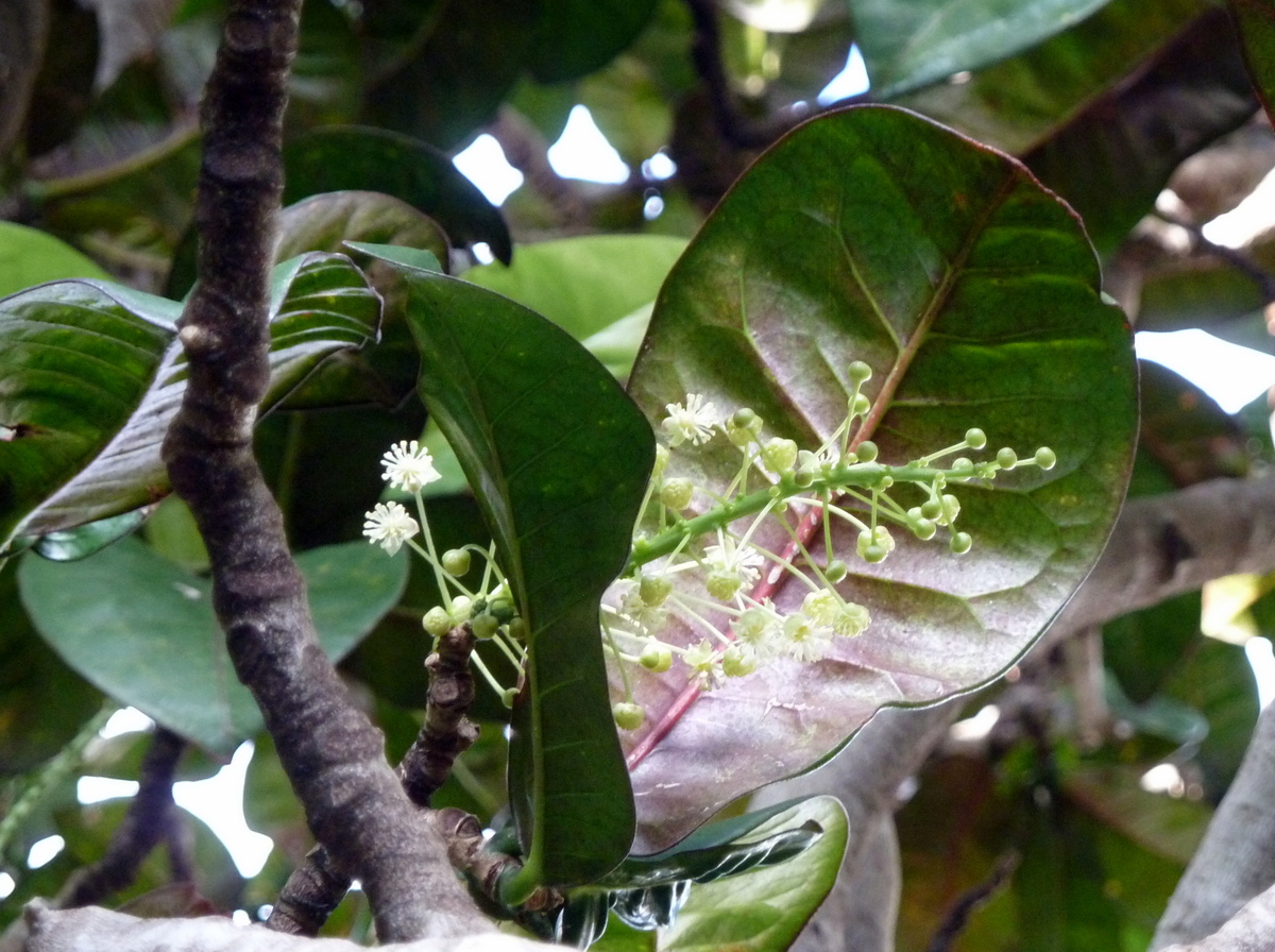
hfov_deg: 13.5
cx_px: 638
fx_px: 5406
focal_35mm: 147
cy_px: 476
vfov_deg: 10.1
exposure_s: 1/60
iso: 400
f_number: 4.5
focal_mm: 24.1
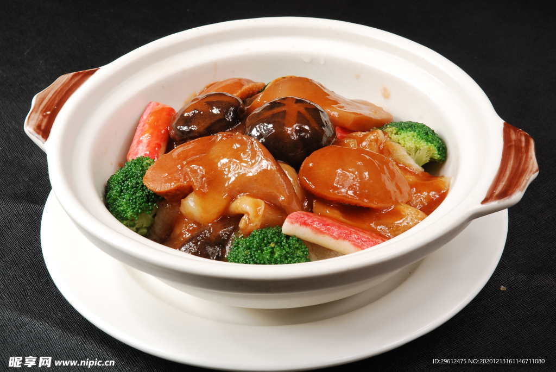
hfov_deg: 19.4
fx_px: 1623
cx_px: 278
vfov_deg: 13.1
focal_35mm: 105
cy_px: 186
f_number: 14
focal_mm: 70
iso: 100
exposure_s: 1/125
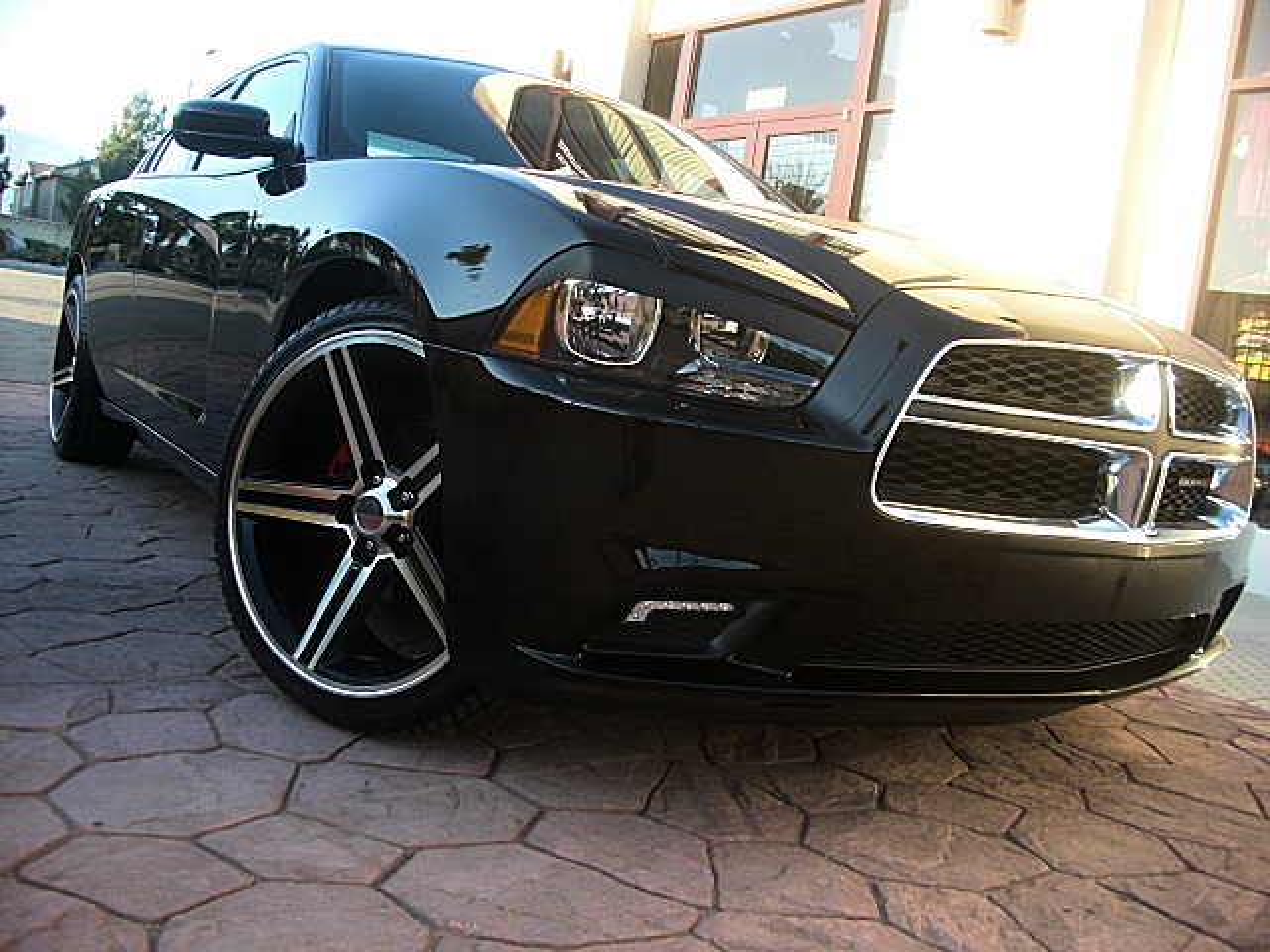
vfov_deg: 39.7
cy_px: 476
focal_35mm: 36
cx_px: 635
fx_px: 1321
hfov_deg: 51.4
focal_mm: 6.3
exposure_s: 1/100
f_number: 2.8
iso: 50
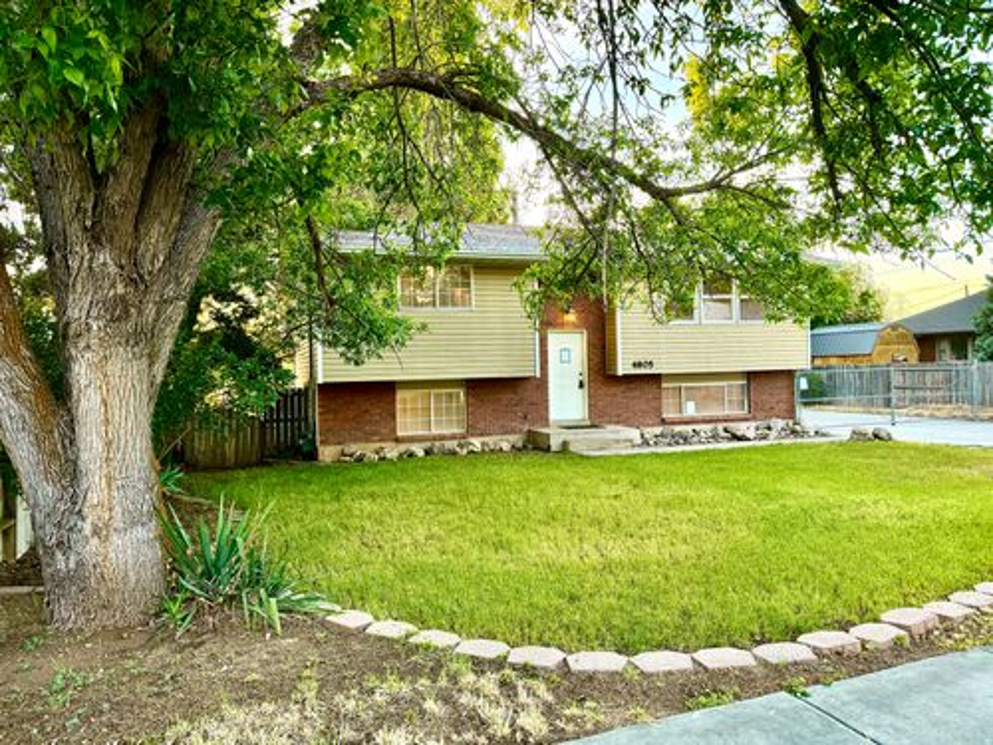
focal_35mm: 24
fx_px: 688
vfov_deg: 56.8
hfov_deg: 71.6
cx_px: 496
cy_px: 372
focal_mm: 6.76
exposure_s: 1/224
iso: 200
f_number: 1.78
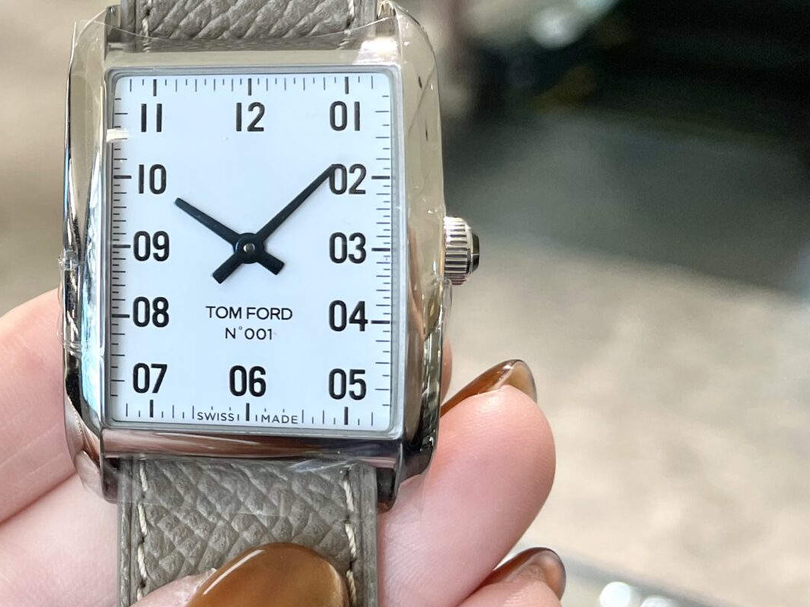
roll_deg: -0.8
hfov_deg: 27.5
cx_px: -154
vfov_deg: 23.6
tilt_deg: -17.8
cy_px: 241
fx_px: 1450
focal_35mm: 62
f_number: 1.6
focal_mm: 4.2
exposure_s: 1/121
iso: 80
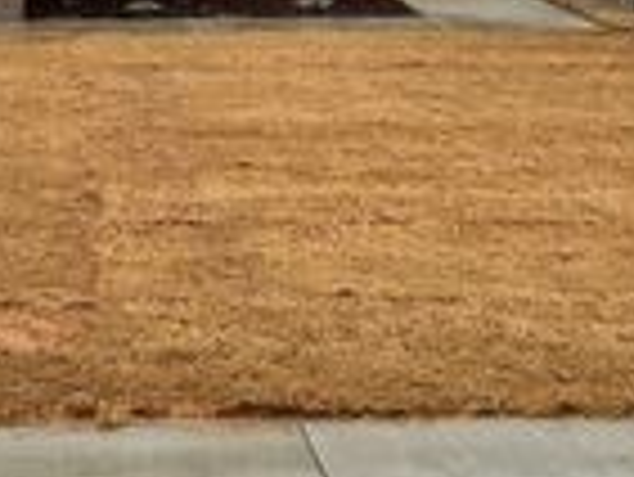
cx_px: 234
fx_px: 1888
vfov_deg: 13.6
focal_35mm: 103
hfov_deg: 19.0
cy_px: -227
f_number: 1.8
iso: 16
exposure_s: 1/586
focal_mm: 3
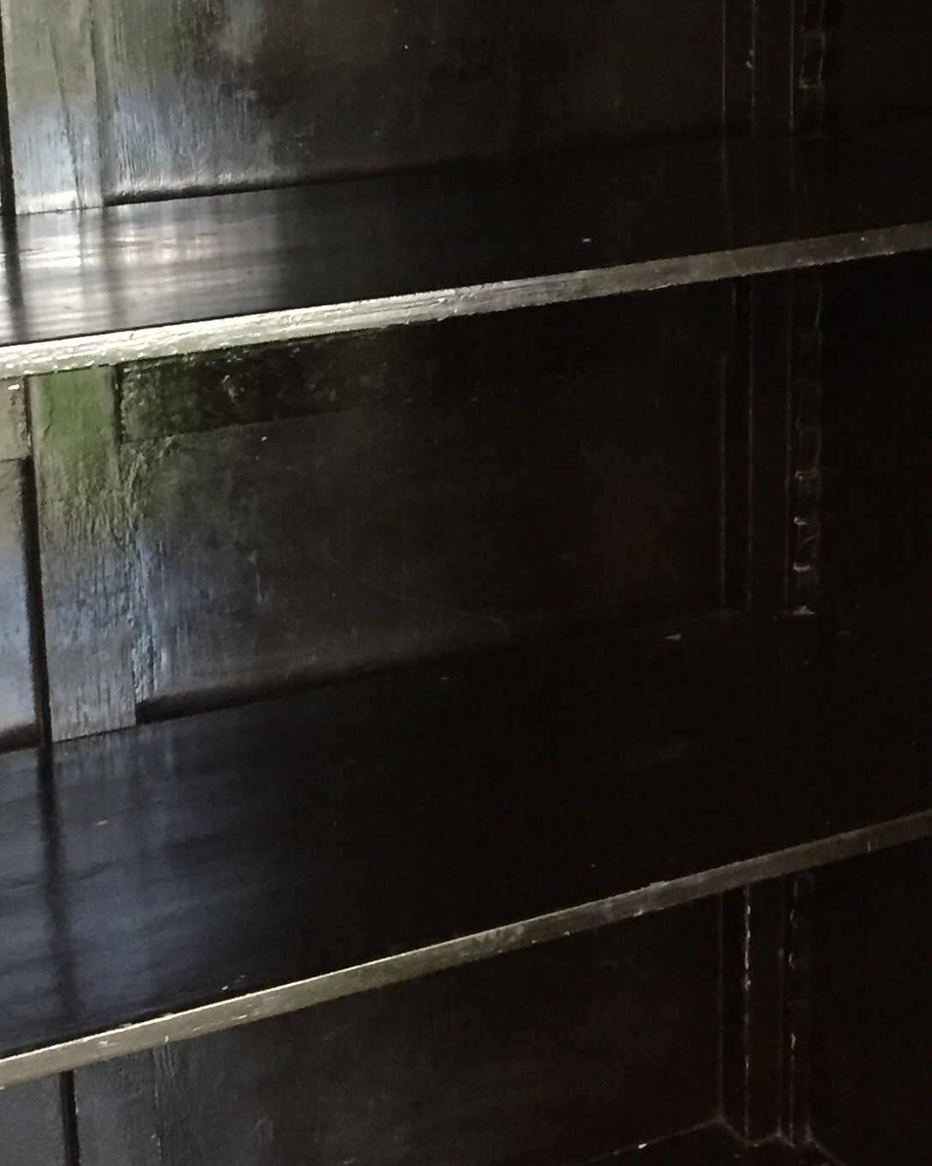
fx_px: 2345
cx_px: 528
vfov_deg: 27.7
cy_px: 388
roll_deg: +1.4
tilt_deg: -15.2
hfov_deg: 22.5
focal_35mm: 68
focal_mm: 4.15
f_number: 2.2
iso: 320
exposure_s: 1/17
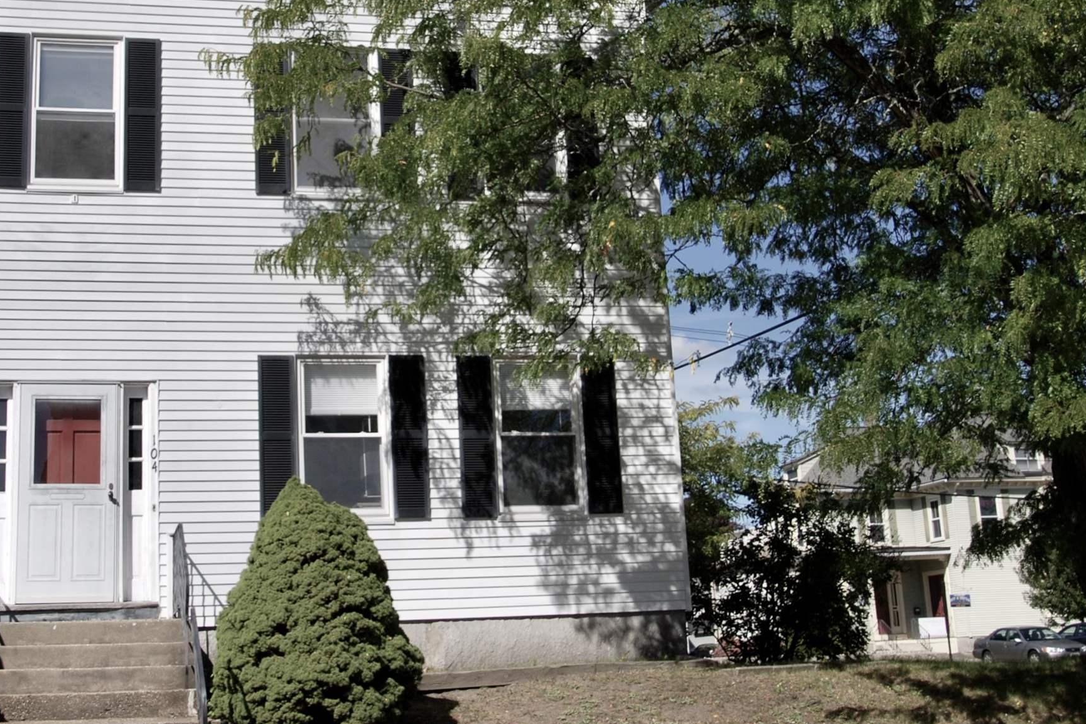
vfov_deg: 27.7
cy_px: 192
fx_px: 1448
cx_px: 358
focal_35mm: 48
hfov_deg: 40.6
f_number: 8
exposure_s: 1/250
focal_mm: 18
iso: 100
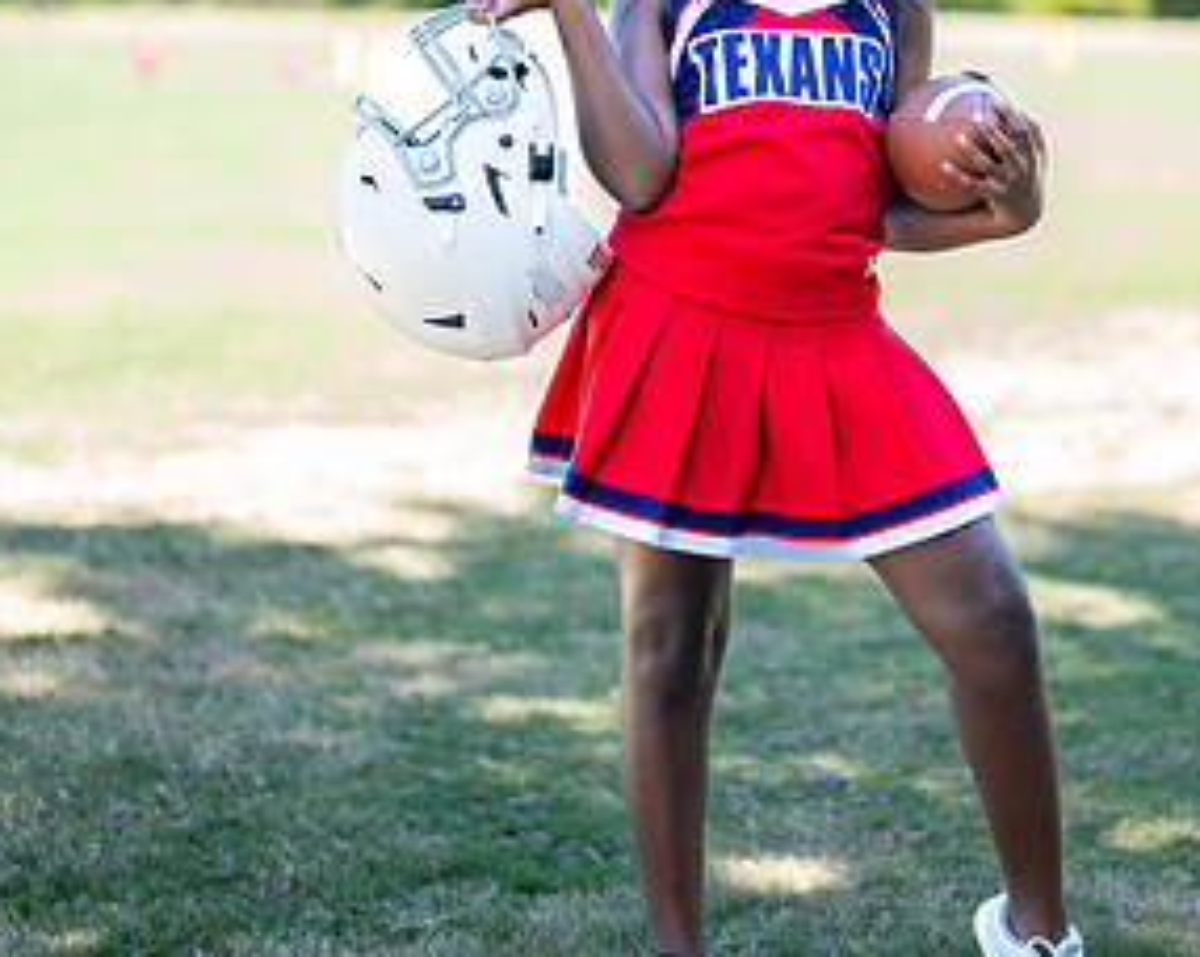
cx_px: 825
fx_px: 3582
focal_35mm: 101
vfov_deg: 15.2
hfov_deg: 18.9
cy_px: 273
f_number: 1.2
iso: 100
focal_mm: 50
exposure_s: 1/1000
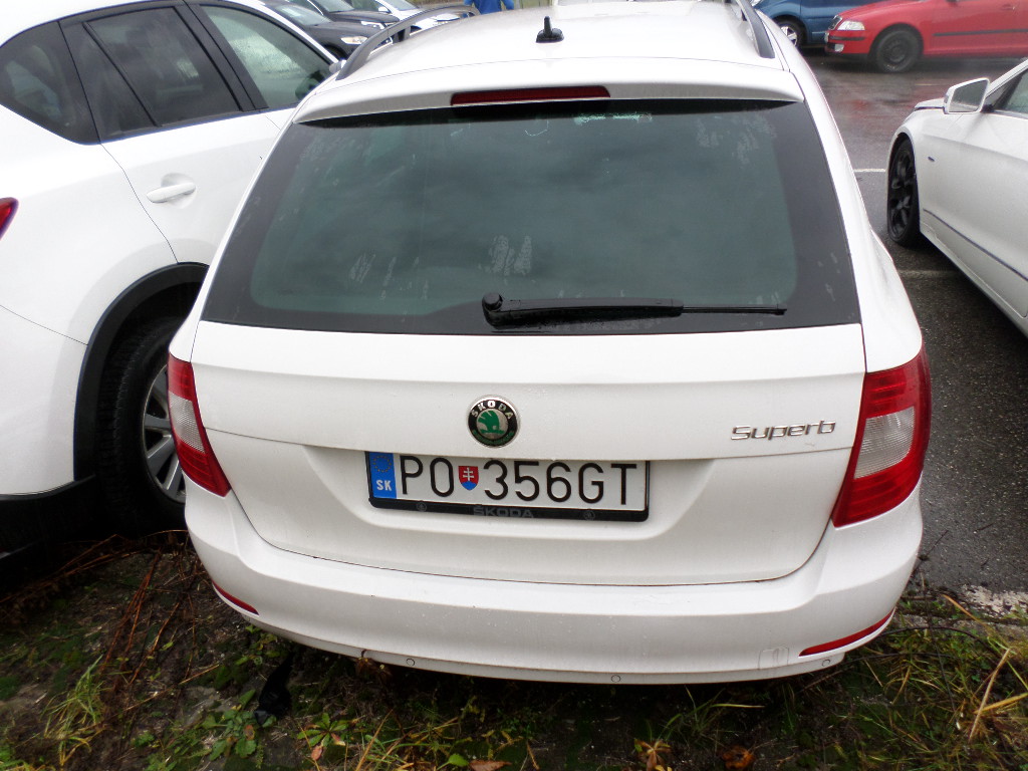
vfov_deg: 54.9
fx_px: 742
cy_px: 386
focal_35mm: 25
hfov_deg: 69.4
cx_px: 514
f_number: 2.5
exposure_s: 1/30
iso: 80
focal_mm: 4.5
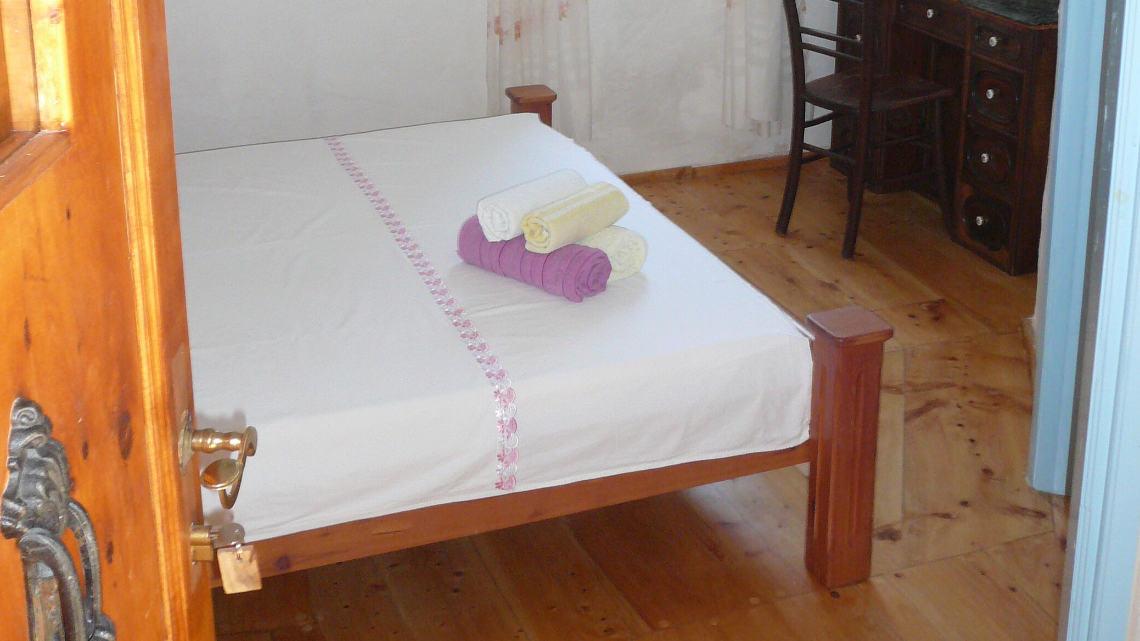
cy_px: 37
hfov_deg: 43.7
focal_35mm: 47
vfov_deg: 24.5
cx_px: 566
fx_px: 1421
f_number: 2.9
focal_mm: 5.2
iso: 160
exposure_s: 1/30
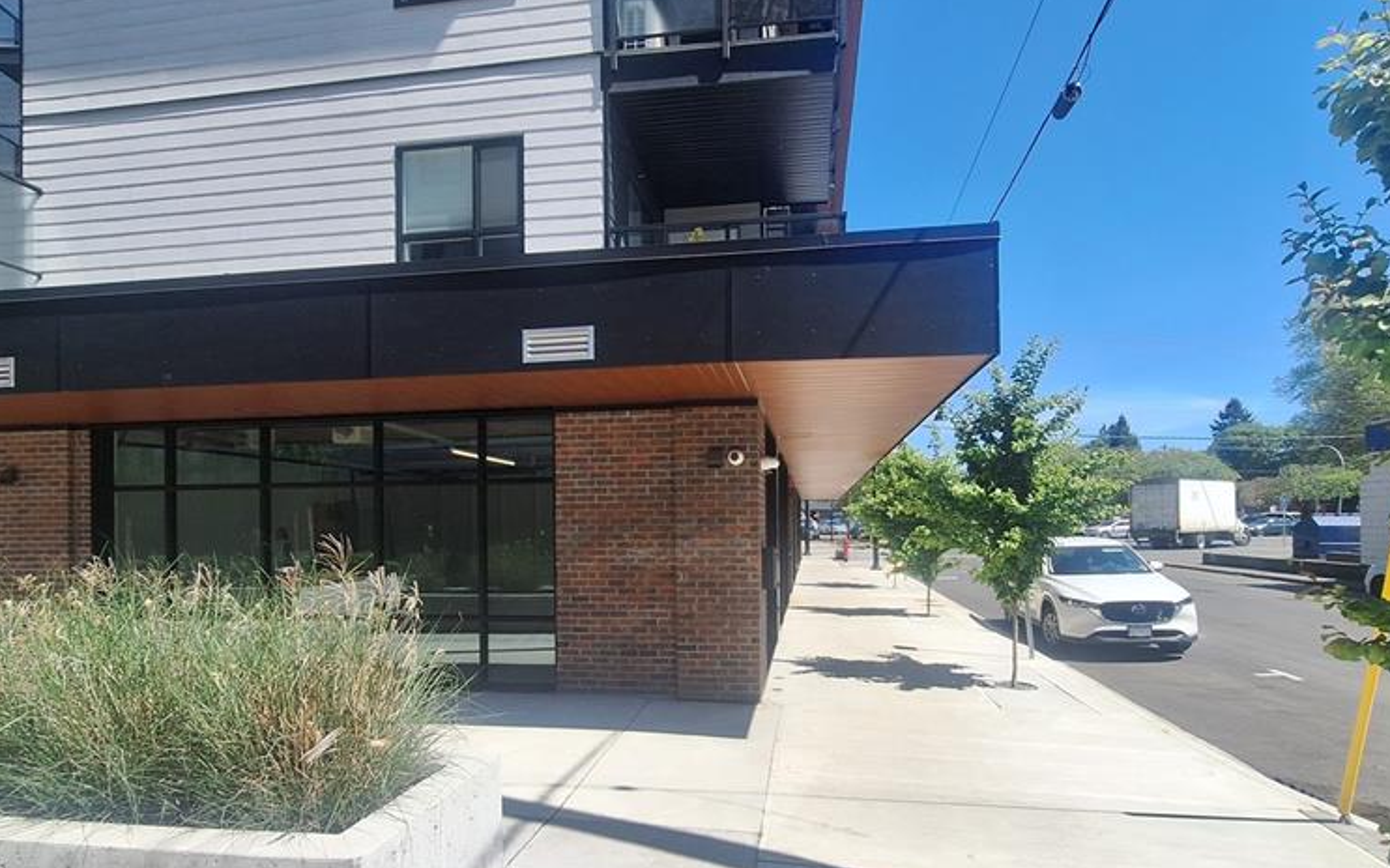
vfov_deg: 61.6
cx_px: 683
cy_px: 526
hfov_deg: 88.0
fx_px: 720
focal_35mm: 19
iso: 40
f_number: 2.2
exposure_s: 1/1653
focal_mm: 1.74
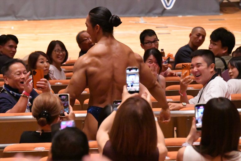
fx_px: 1506
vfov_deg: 6.1
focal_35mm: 225
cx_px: 120
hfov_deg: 9.2
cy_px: 80
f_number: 5.6
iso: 25600
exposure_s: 1/400
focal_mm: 150
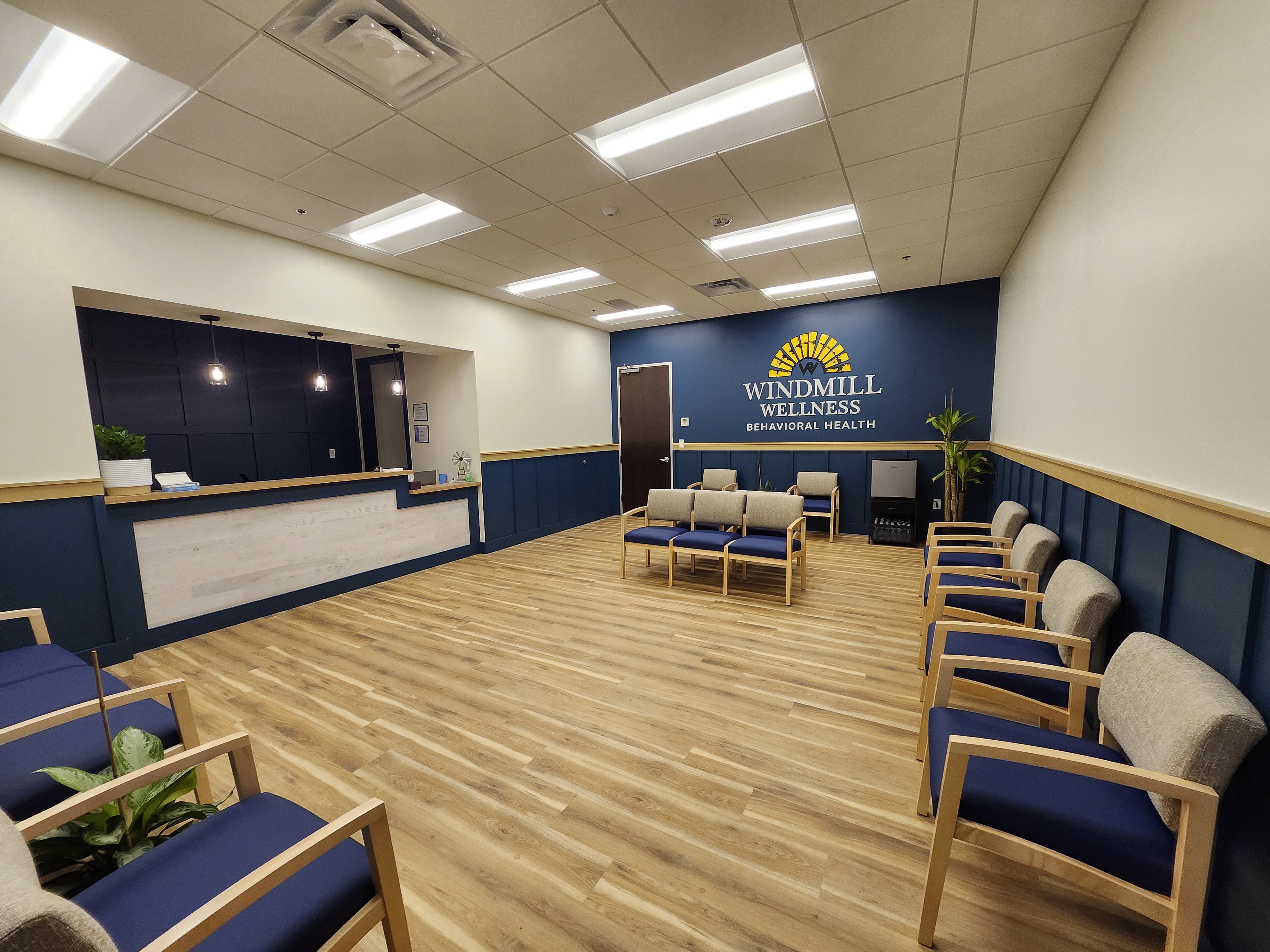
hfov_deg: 106.2
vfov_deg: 89.9
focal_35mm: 13
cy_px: 476
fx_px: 477
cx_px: 635
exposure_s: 1/60
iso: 64
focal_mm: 1.74
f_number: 2.2
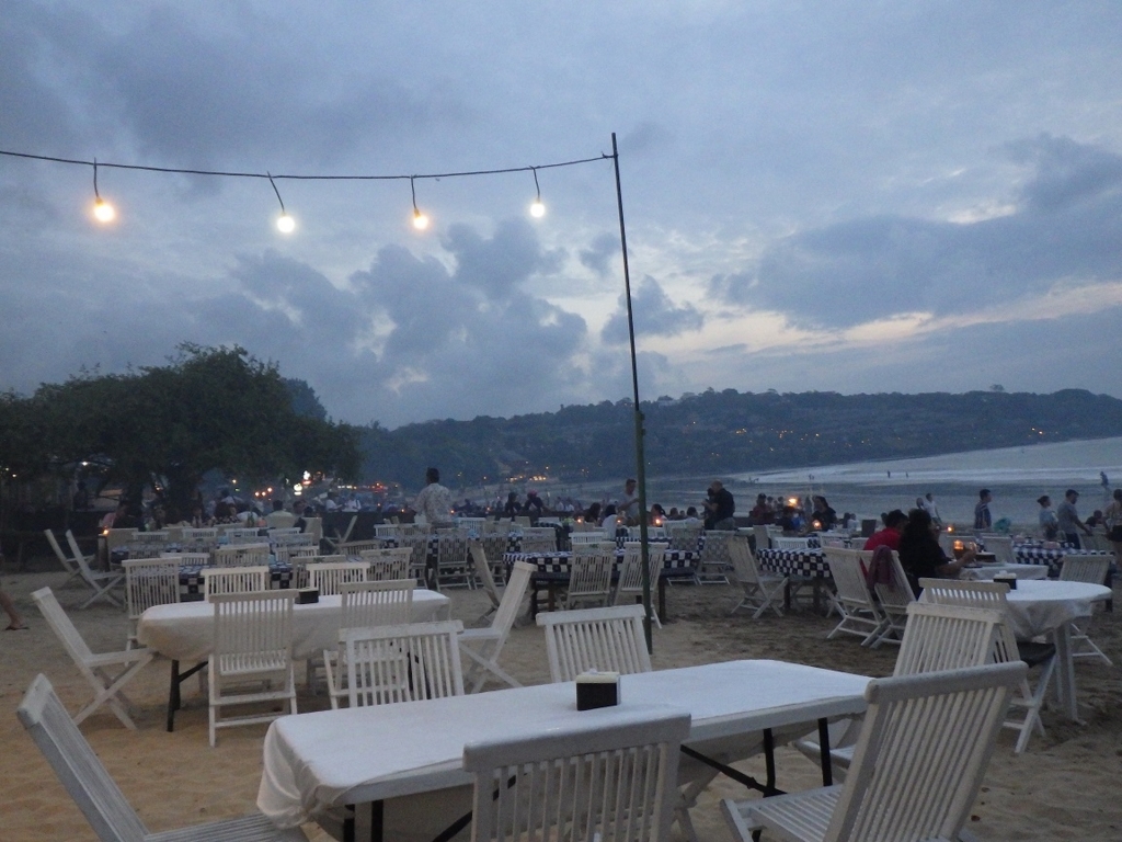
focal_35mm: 28
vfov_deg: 49.7
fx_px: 908
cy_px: 421
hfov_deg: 63.4
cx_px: 561
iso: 1000
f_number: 3.5
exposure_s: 1/45
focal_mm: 5
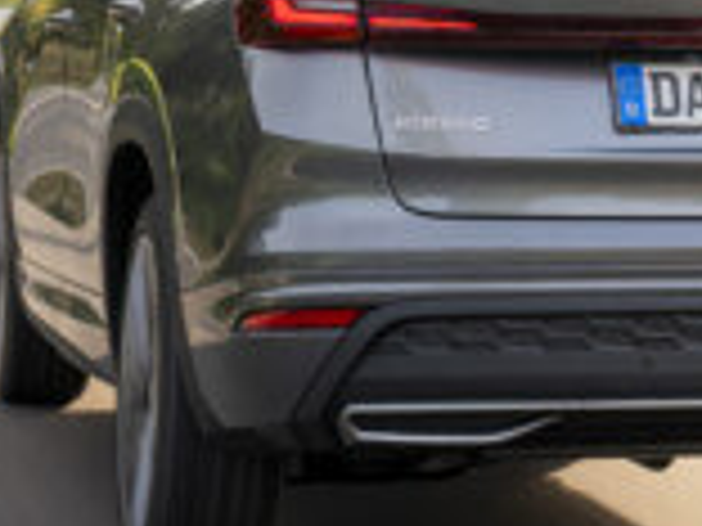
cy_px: -328
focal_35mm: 170
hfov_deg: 11.6
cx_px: 513
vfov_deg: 8.5
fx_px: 3448
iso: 40
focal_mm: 36
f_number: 8
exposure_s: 1/30
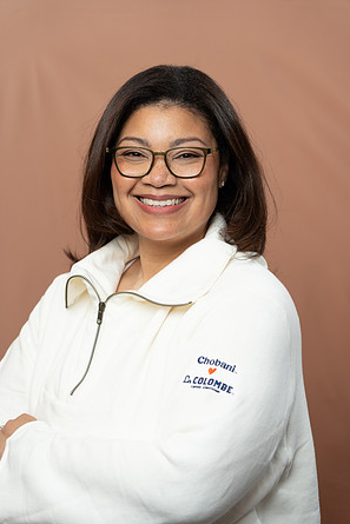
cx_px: 176
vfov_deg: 21.7
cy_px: 263
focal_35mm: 94
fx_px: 1370
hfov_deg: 14.6
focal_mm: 93
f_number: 4
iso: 320
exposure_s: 1/160
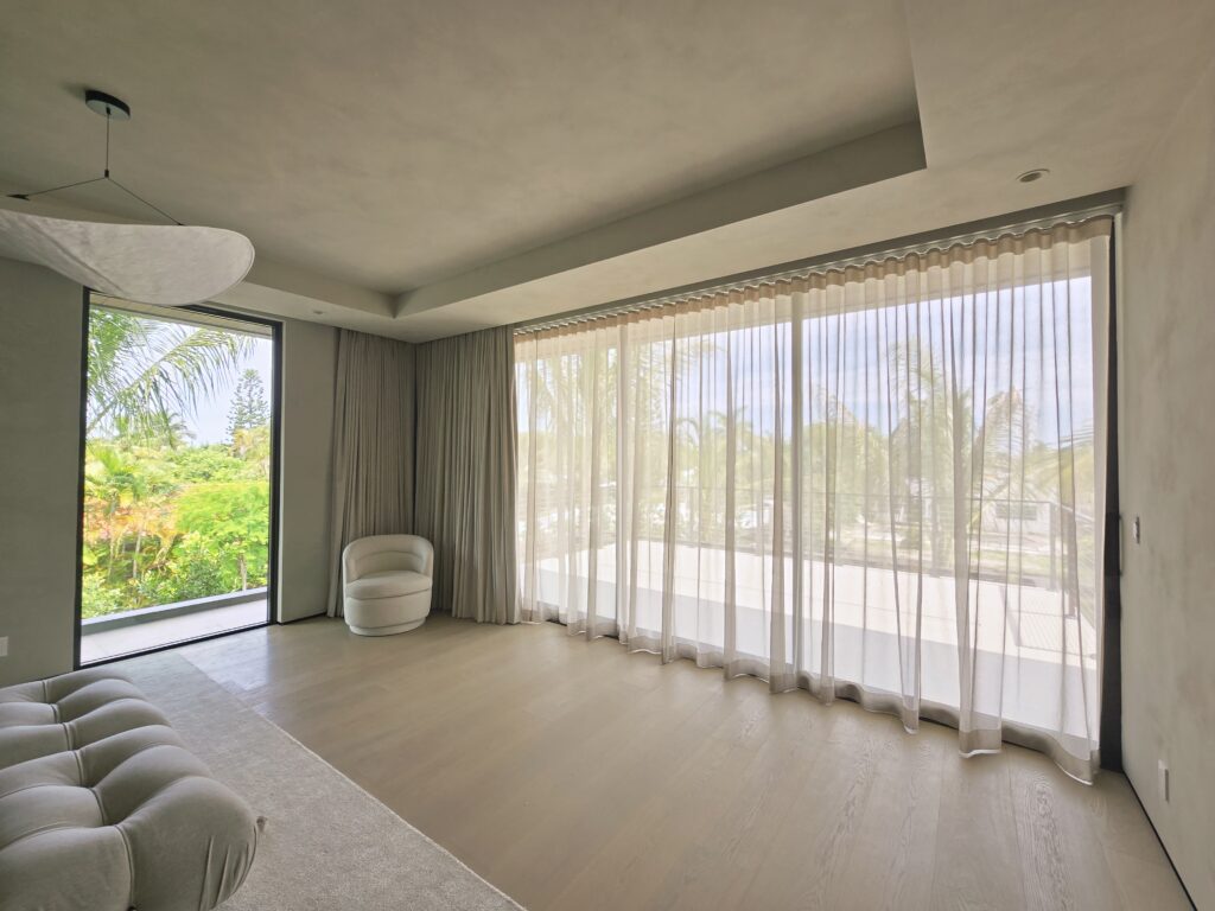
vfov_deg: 89.9
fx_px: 456
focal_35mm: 13
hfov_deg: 106.2
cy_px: 456
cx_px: 608
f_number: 2.2
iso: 50
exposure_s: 1/189
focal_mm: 2.2
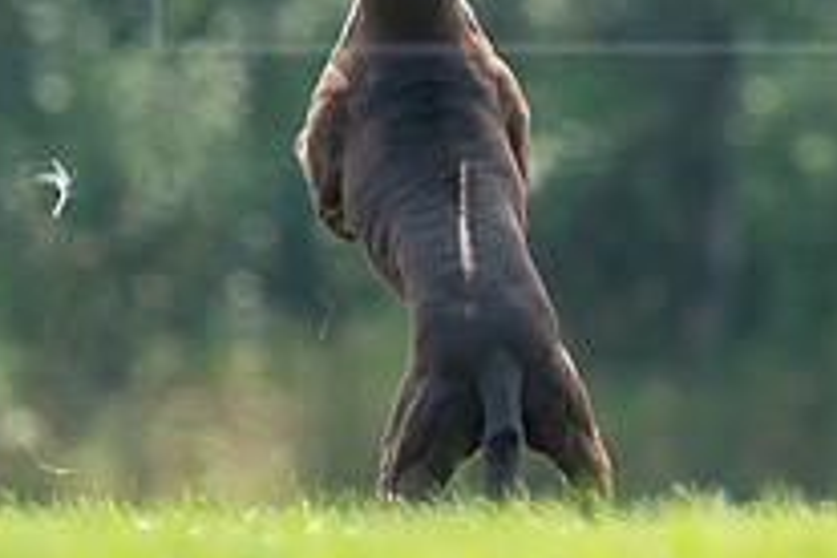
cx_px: 538
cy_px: -10
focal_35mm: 1685
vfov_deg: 0.8
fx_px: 39173
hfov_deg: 1.2
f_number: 6.3
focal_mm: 600
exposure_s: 1/4000
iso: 3200
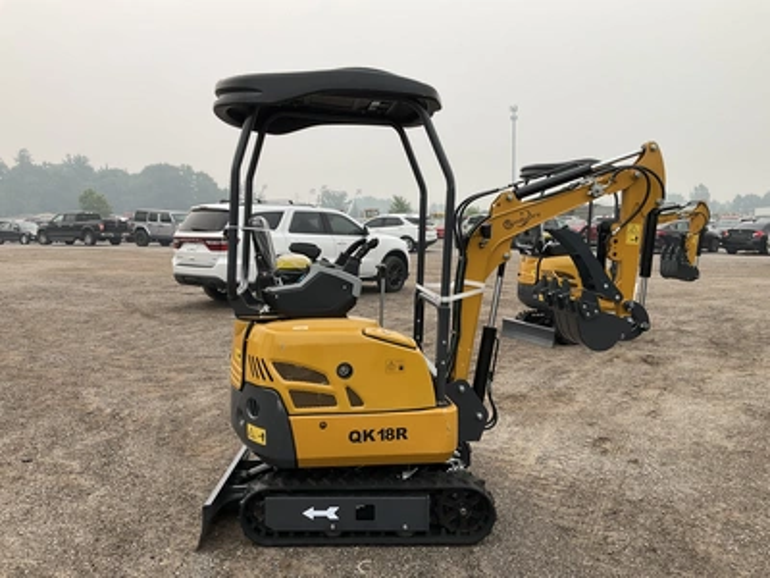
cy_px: 289
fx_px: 645
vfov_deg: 48.2
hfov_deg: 61.7
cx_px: 385
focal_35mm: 29
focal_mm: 3
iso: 25
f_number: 1.8
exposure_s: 1/329
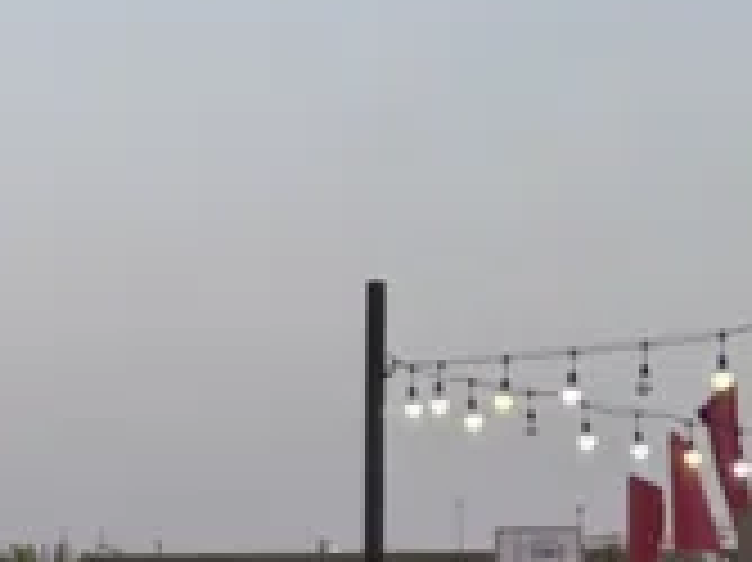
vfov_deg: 15.8
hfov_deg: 17.9
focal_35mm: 92
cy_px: 526
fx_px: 1997
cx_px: -522
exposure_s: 1/426
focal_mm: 6.76
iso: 80
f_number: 1.78
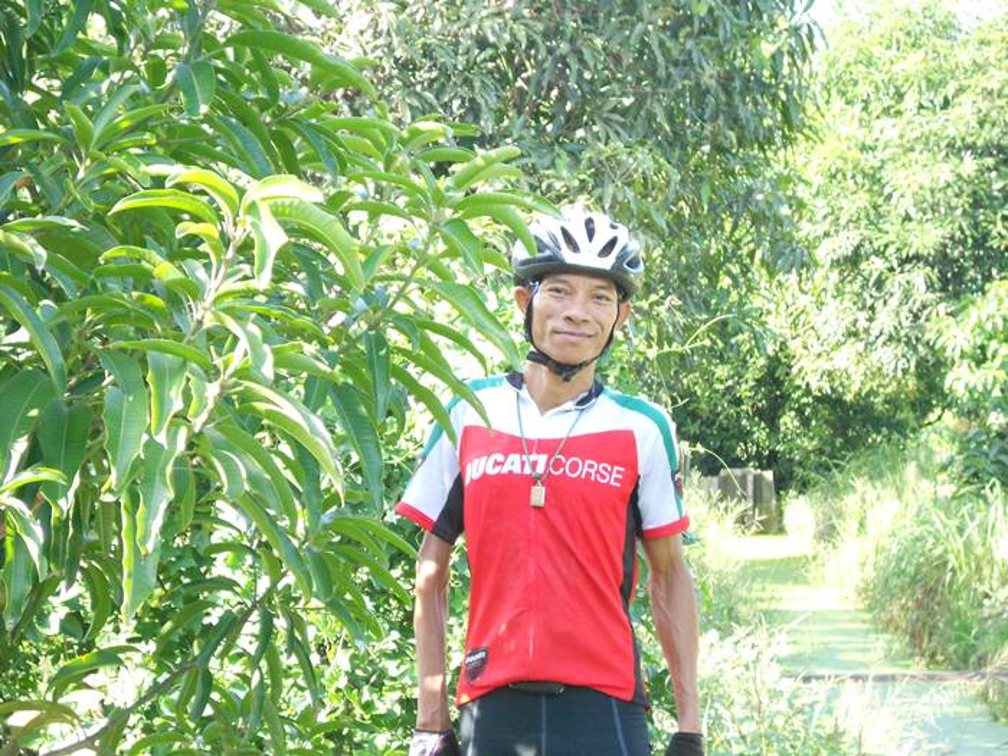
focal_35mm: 99
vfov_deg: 14.9
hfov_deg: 19.8
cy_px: 378
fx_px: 2883
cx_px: 504
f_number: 5.5
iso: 400
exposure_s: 1/60
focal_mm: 17.6
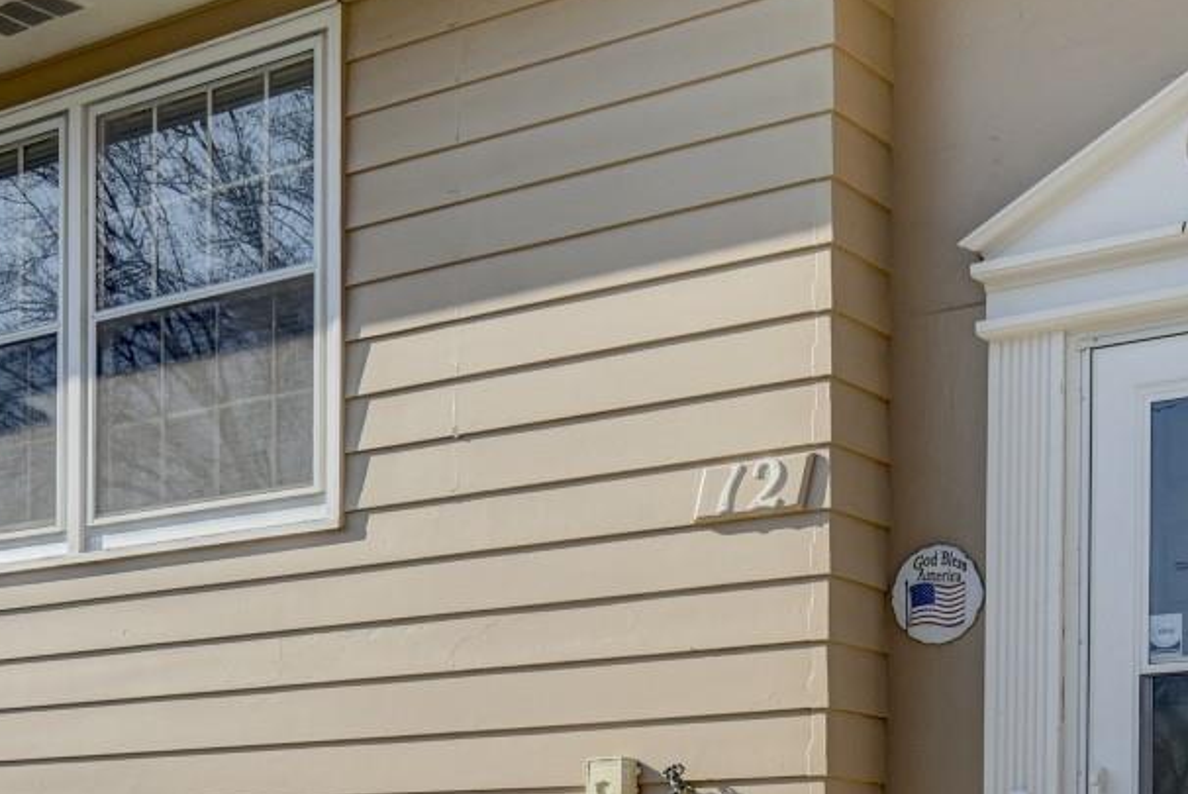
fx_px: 2179
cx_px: 470
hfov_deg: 30.4
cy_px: 908
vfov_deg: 19.6
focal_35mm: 66
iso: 400
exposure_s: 1/1250
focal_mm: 25
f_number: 8
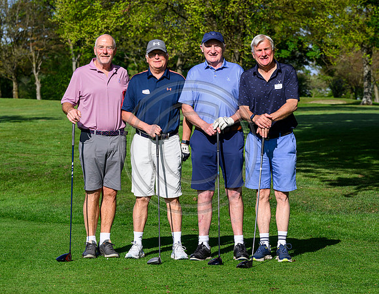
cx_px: 220
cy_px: 147
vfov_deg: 11.4
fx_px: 1468
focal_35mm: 132
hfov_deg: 14.7
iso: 500
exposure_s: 1/1600
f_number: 8
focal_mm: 120
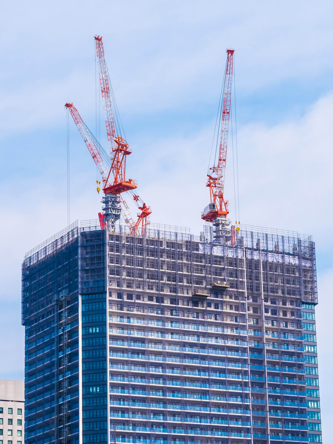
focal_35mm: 108
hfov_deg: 13.7
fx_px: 1385
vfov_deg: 18.2
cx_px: 166
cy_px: 222
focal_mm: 54
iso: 200
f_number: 8
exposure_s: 1/800
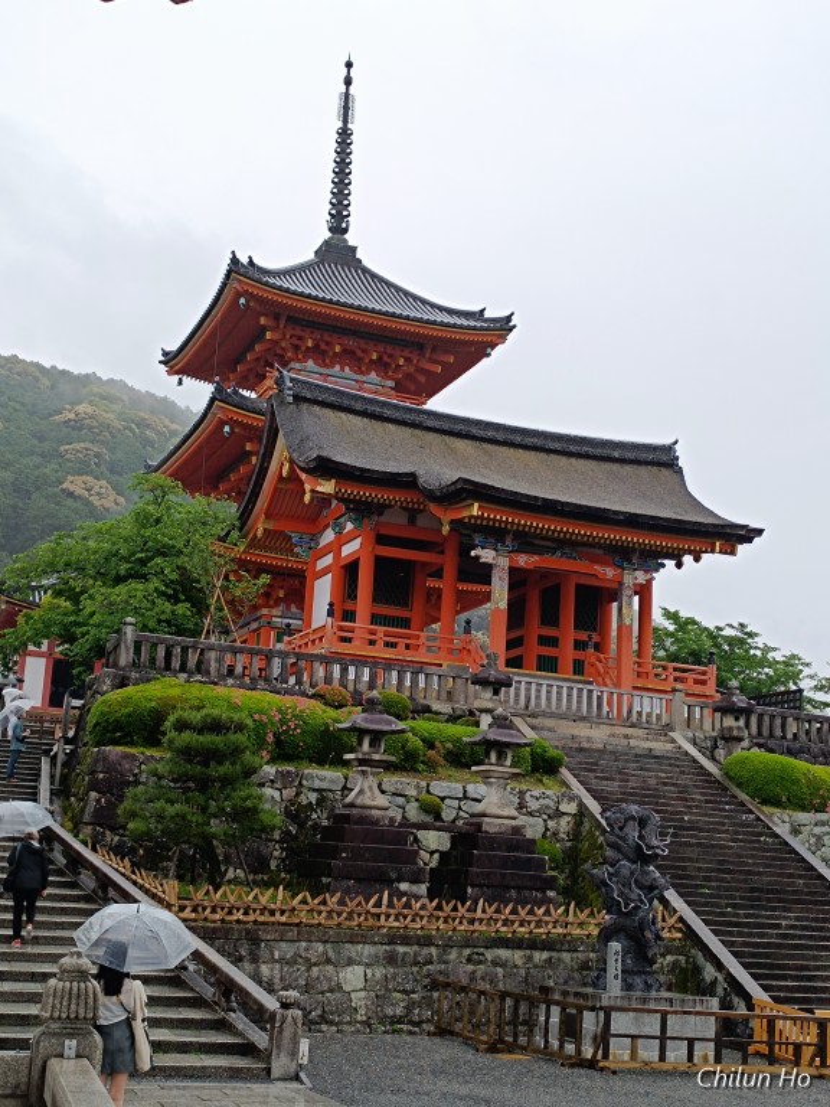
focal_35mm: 24
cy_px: 554
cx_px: 415
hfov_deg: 56.8
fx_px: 767
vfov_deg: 71.6
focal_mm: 6.14
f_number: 1.65
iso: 52
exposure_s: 1/100
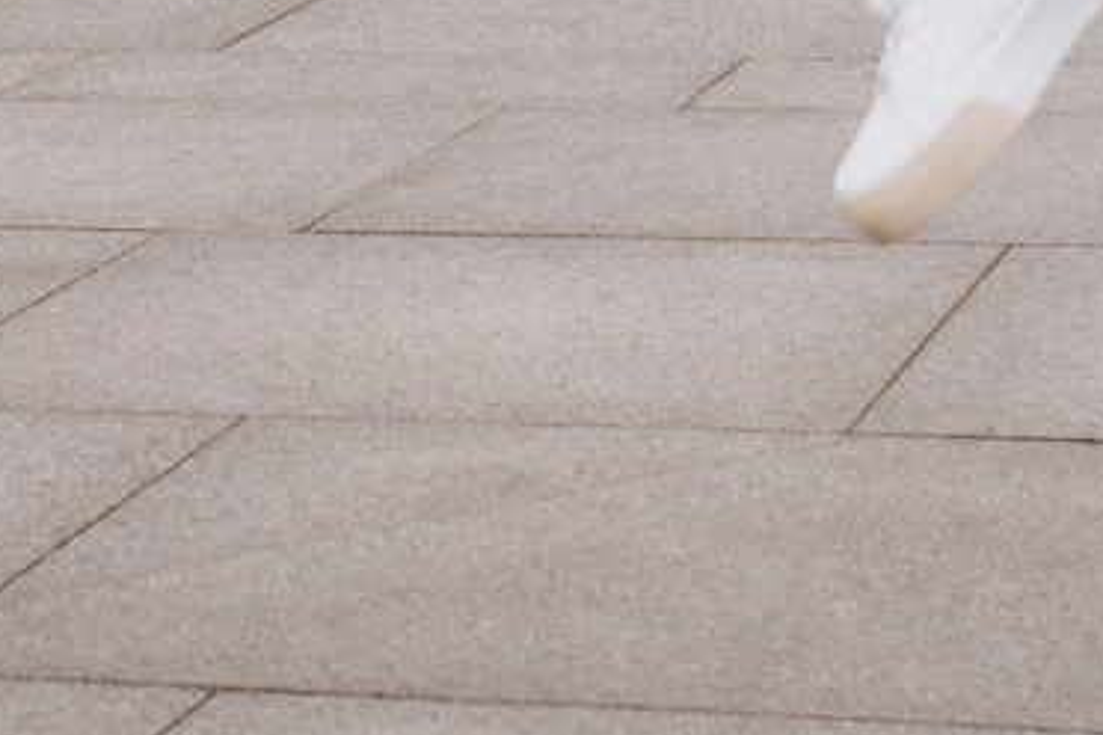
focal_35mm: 165
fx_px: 5055
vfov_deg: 7.5
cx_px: 27
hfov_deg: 12.3
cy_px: -1359
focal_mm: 24
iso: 100
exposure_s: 1/500
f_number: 3.5
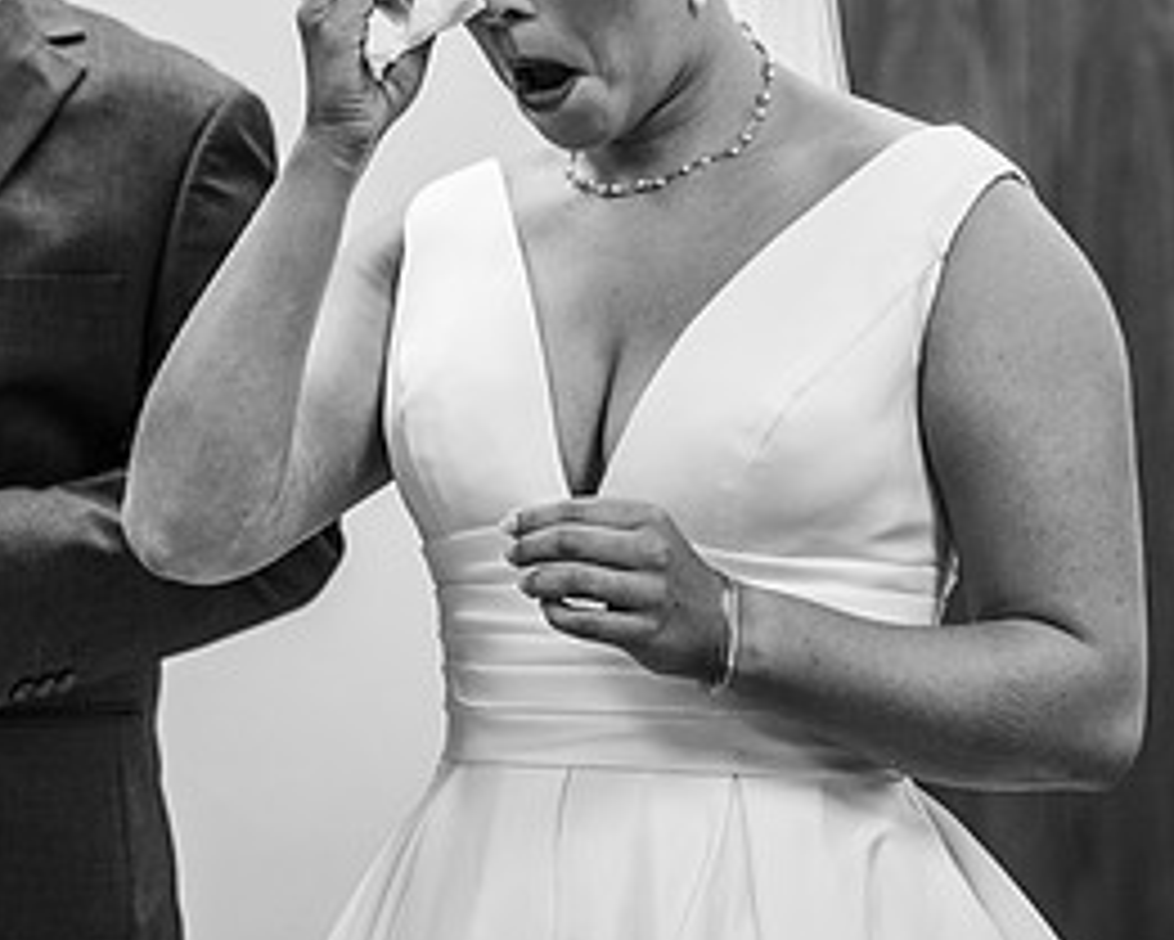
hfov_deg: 13.2
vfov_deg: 10.5
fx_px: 5075
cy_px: 108
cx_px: 391
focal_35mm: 146
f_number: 3.2
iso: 2000
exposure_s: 1/320
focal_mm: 70
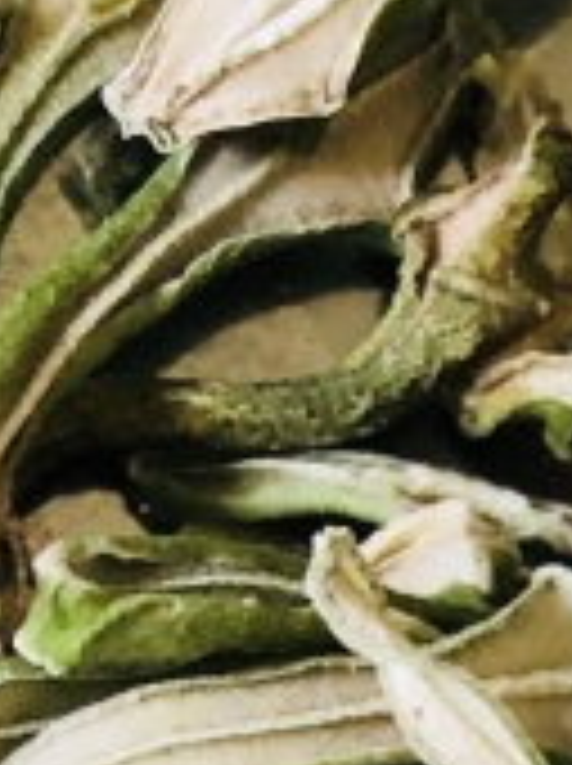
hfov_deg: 7.5
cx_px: 1684
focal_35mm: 176
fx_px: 3887
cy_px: 2383
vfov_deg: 8.9
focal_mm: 4
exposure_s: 1/24
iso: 40
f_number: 1.8
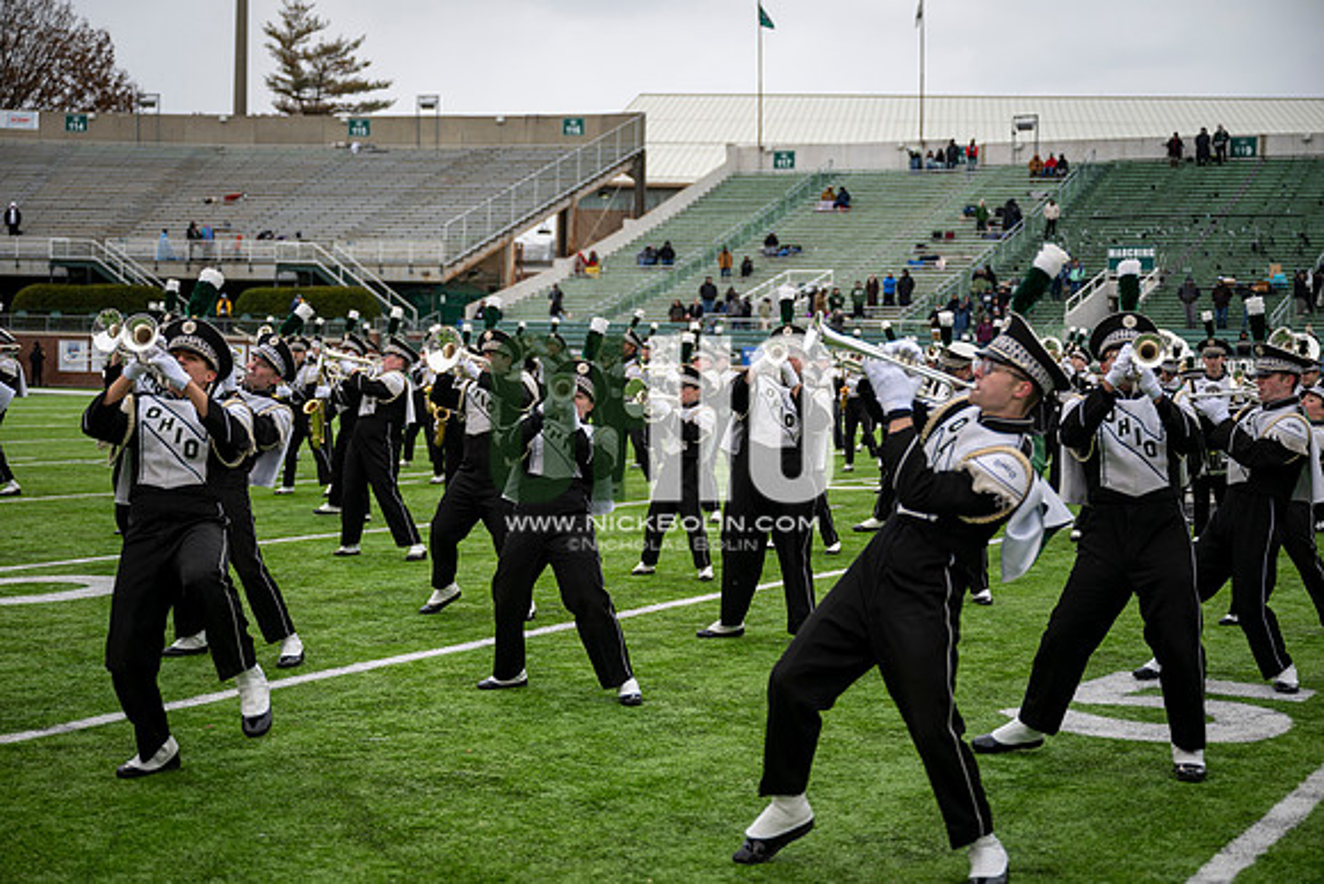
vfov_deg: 25.5
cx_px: 662
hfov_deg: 37.5
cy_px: 442
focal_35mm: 53
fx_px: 1950
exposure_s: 1/500
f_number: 2.8
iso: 100
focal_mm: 53
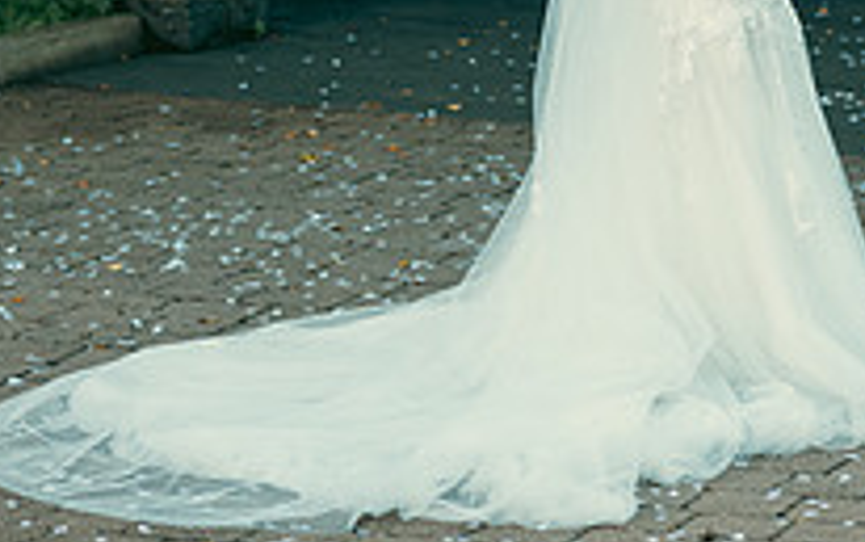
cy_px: -248
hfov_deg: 10.2
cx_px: 516
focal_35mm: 205
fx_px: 4835
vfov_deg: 6.3
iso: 160
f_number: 3.5
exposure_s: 1/200
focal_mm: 92
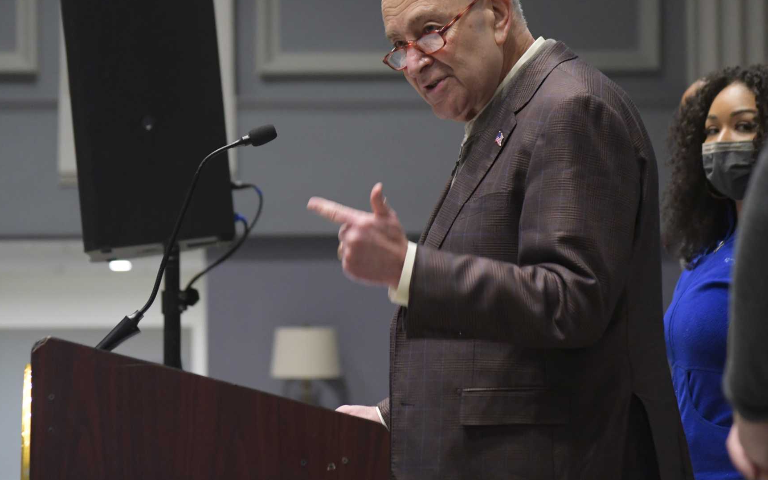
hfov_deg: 11.8
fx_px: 3725
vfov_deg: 7.4
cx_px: 358
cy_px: 187
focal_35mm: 178
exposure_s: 1/100
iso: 3200
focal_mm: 98
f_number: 5
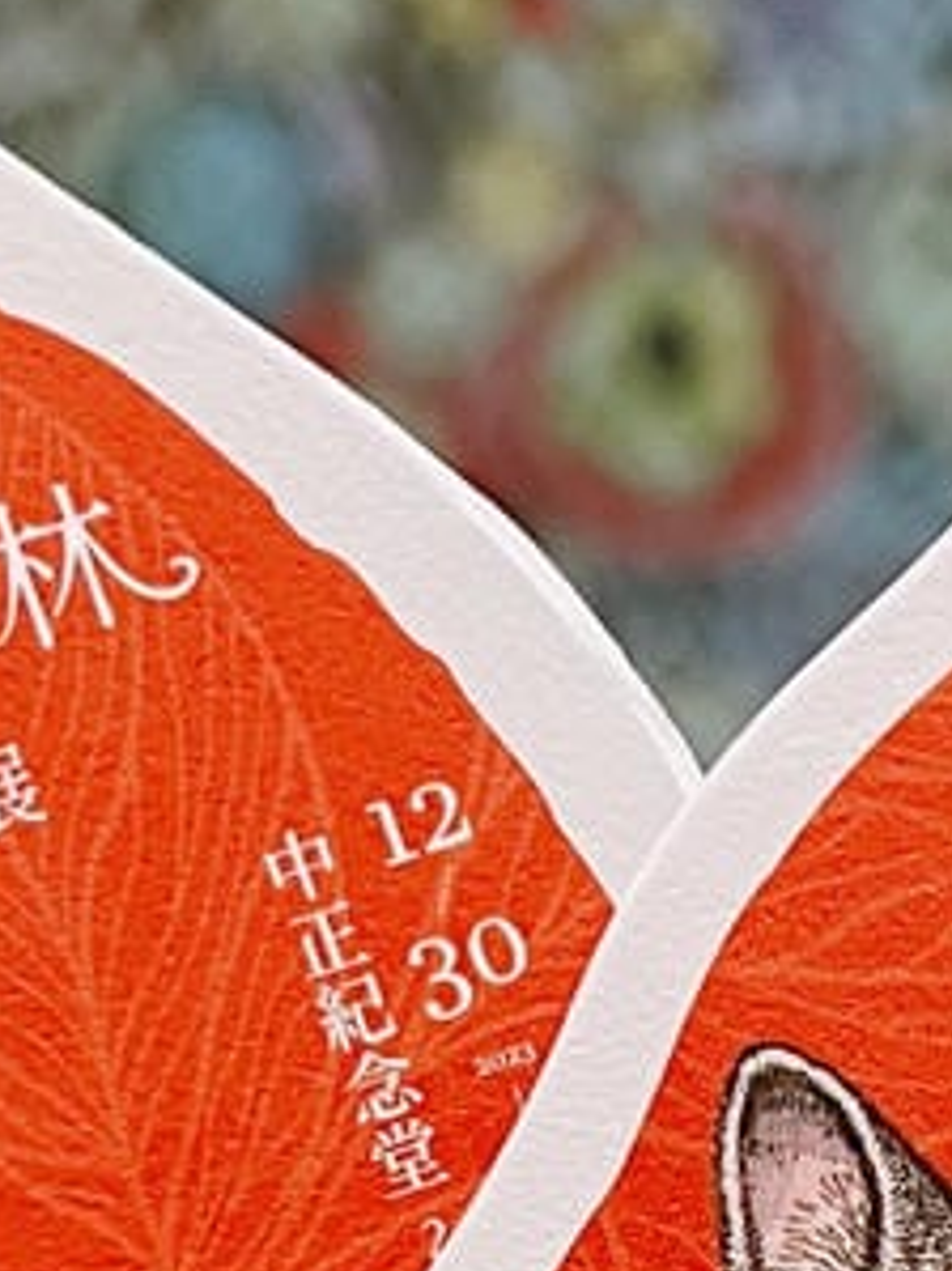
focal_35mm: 139
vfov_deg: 13.8
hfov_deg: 10.6
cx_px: 944
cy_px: 1535
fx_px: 5101
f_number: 1.5
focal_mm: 5.7
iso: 200
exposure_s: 1/60
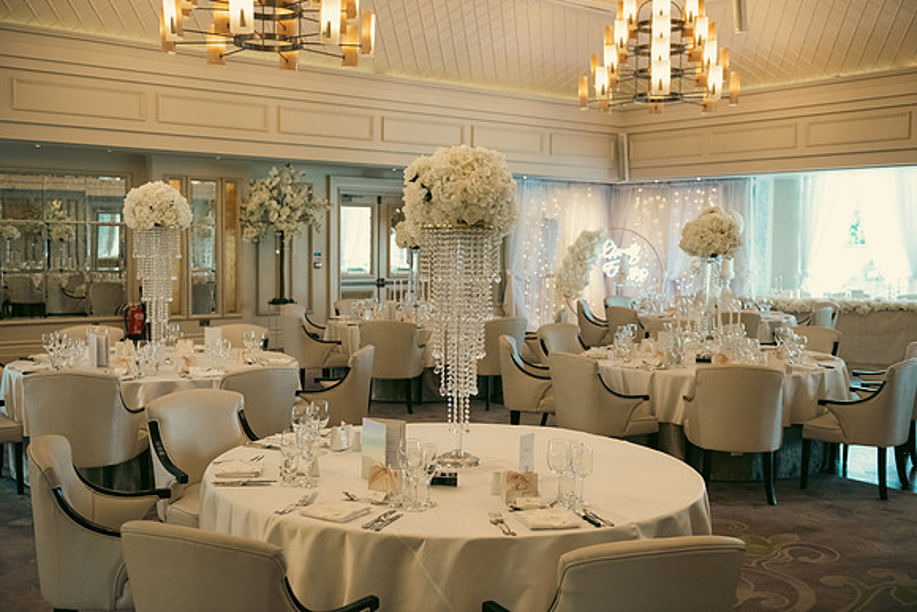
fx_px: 968
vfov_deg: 35.1
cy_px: 306
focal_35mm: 38
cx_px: 458
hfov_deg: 50.7
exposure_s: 1/160
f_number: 3.5
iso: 1000
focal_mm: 38
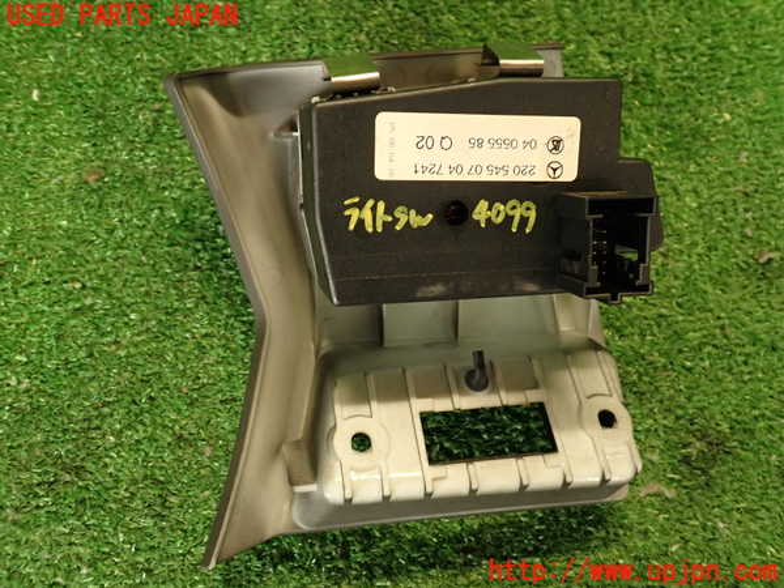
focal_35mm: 32
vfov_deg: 44.2
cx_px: 392
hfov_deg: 56.8
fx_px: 725
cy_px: 294
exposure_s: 1/30
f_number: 2.4
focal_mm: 5.79
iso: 250
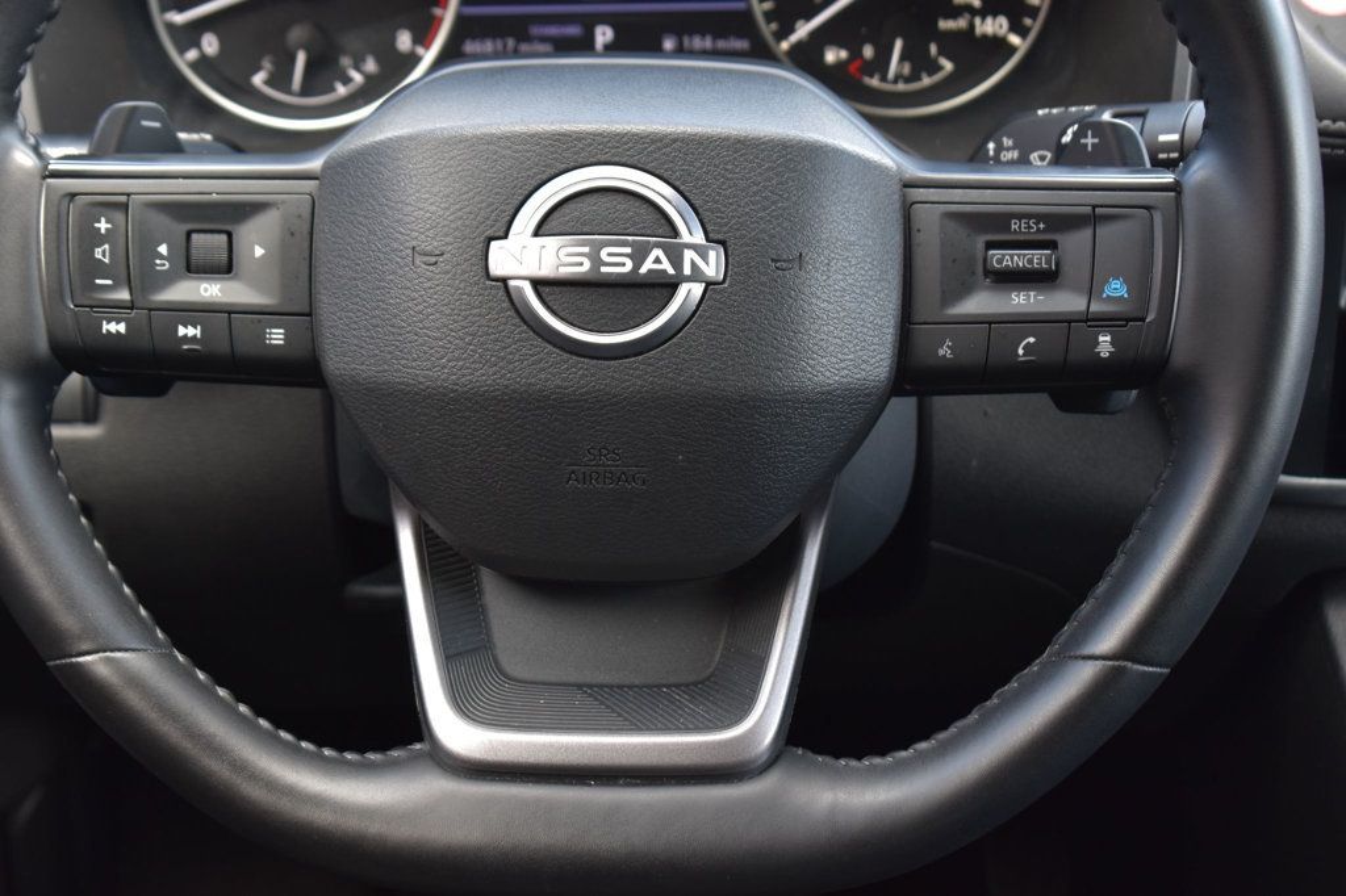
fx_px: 3083
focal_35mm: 82
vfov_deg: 16.5
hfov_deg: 24.6
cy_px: 448
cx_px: 673
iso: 400
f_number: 7.1
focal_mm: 55
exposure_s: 1/30
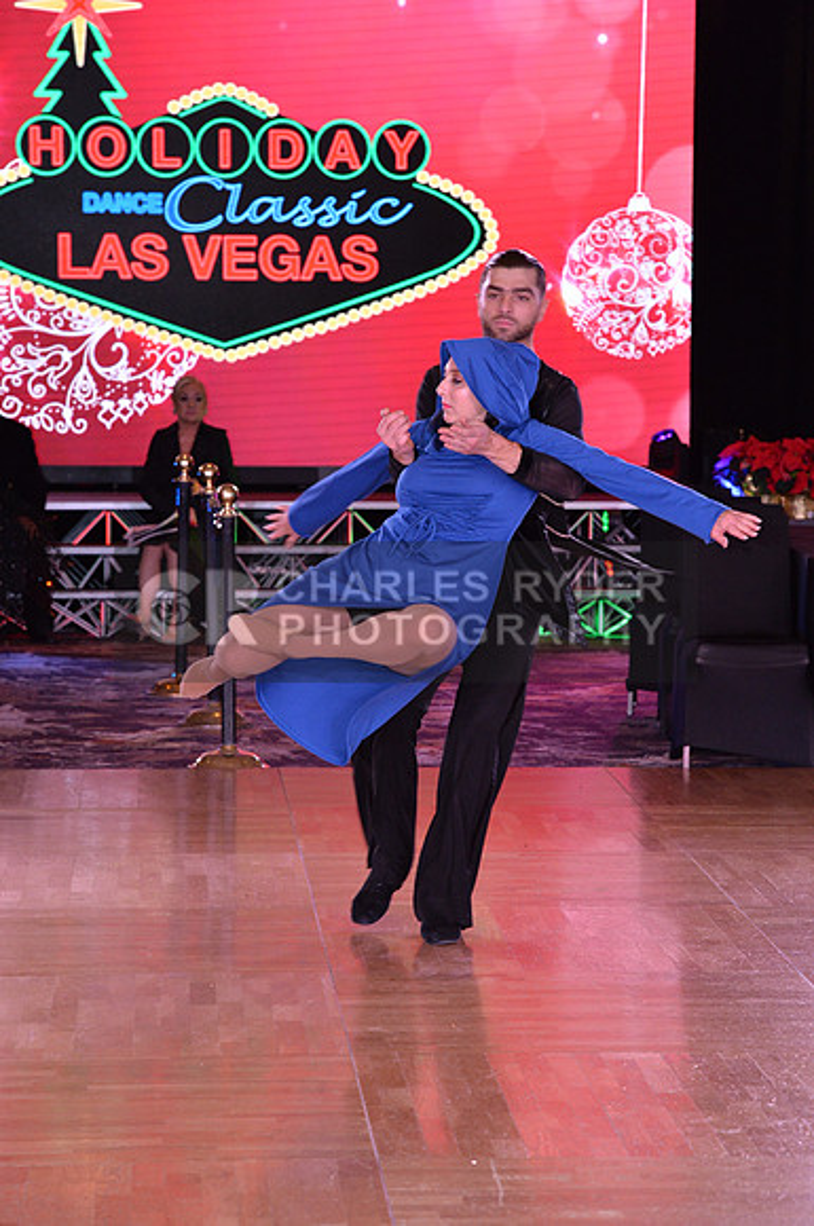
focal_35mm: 130
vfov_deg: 15.8
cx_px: 407
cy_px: 613
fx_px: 4422
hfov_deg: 10.5
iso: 2000
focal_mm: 130
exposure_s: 1/250
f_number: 7.1
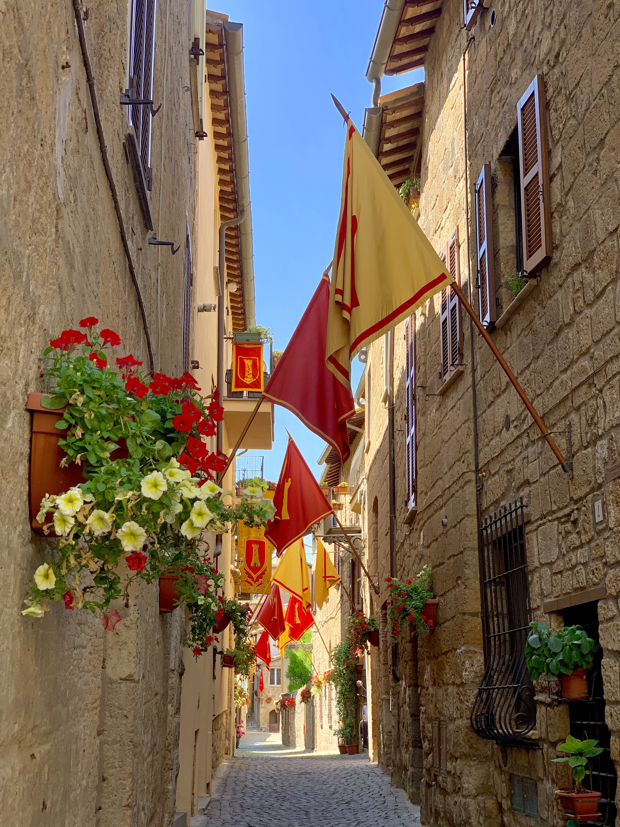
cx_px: 310
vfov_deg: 36.8
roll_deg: +0.7
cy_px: 414
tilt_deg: +14.5
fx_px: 1242
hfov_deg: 28.0
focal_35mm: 52
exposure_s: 1/265
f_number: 2.4
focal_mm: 6
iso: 16
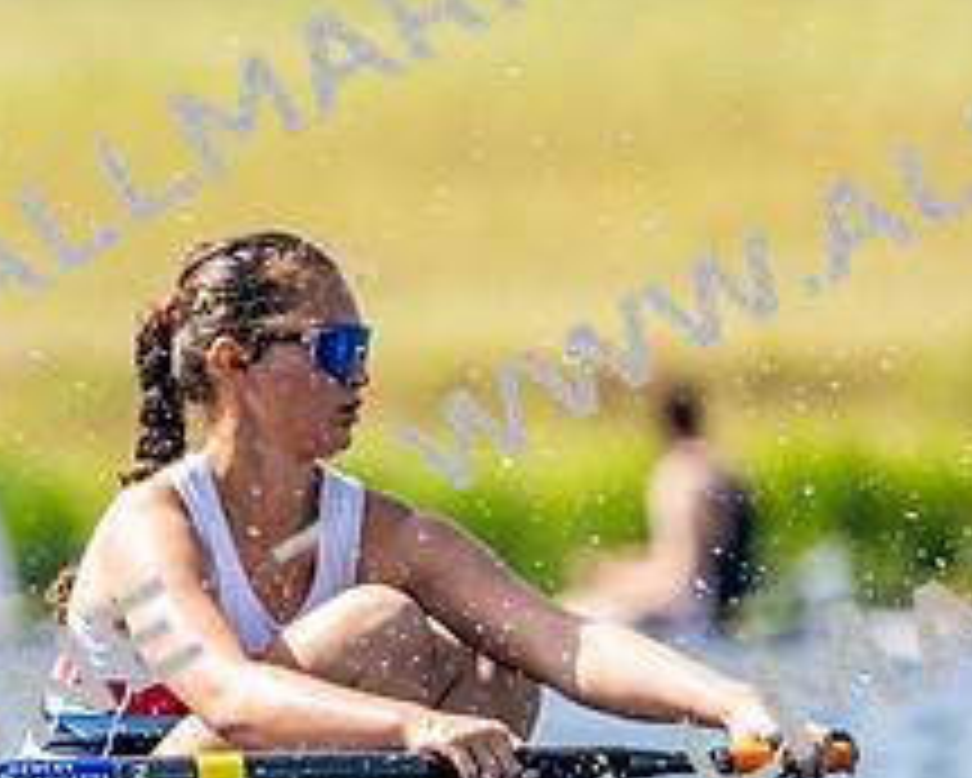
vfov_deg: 1.0
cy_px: 567
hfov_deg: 1.3
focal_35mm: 1509
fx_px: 43430
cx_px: 68
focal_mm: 400
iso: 320
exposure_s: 1/2500
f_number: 4.5
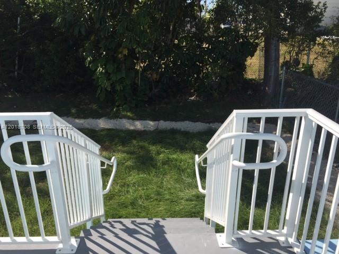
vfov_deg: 48.2
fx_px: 284
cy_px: 127
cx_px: 170
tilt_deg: -19.7
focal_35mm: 29
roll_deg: -0.2
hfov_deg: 61.7
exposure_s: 1/2083
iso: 32
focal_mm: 4.15
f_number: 2.2
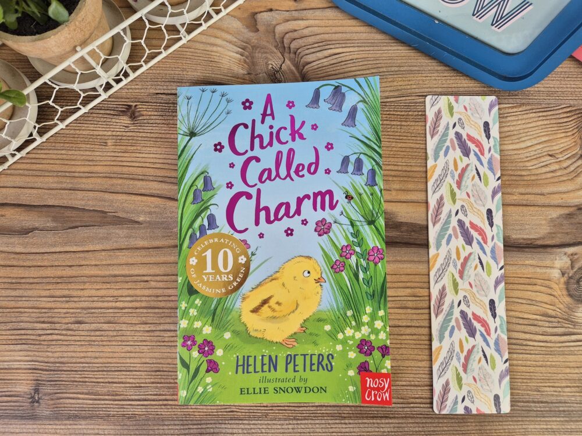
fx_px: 387
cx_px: 291
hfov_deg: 73.9
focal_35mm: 23
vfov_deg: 58.9
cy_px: 218
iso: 50
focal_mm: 5.4
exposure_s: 1/100
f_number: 1.8
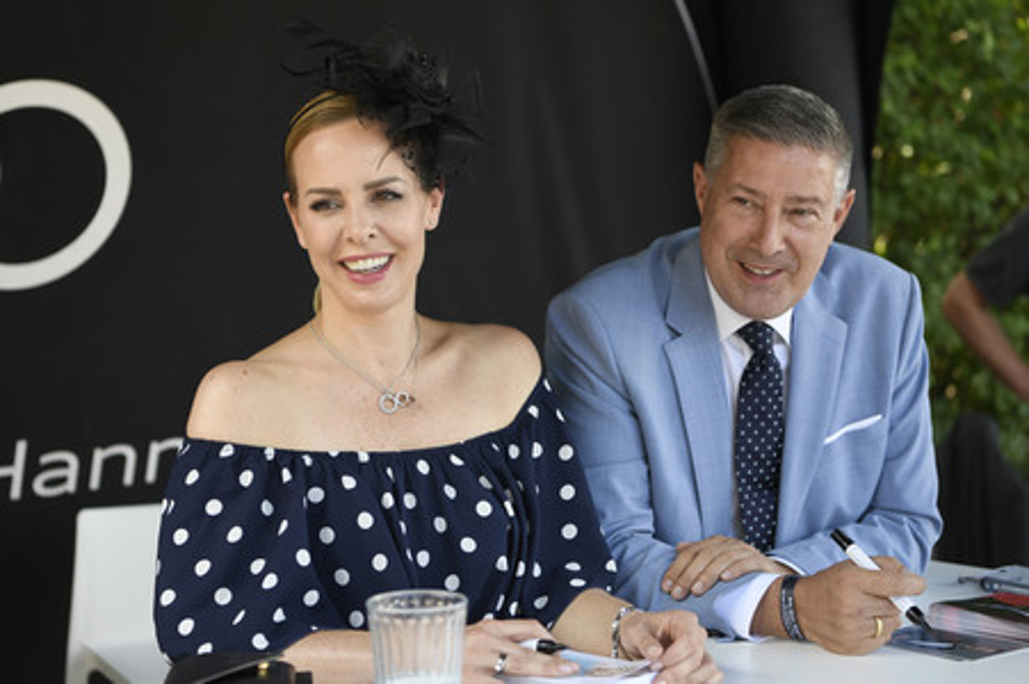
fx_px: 1771
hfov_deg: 32.4
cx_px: 514
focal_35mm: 62
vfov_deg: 21.9
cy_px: 342
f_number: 3.5
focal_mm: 62
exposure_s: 1/800
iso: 640
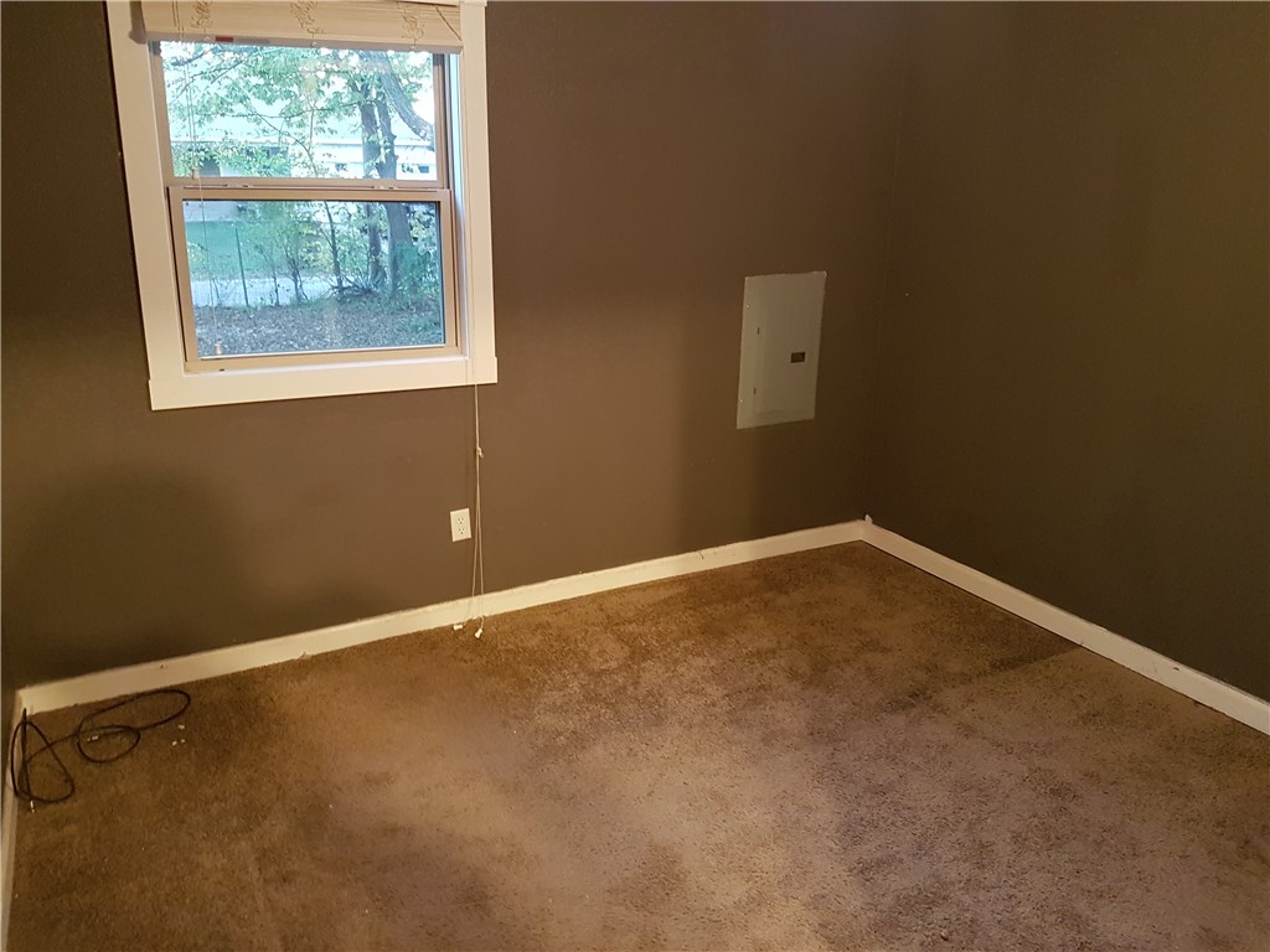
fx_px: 954
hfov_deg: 67.3
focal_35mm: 26
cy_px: 476
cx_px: 635
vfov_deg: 53.1
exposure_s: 1/10
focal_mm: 4.2
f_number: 1.7
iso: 320
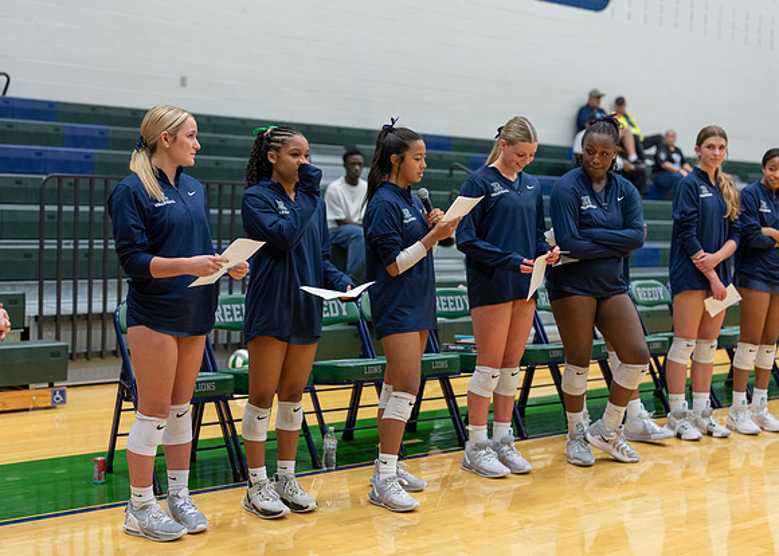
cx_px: 390
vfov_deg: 27.0
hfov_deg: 37.2
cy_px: 278
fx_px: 1159
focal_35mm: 52
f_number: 1.8
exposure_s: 1/320
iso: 800
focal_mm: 50
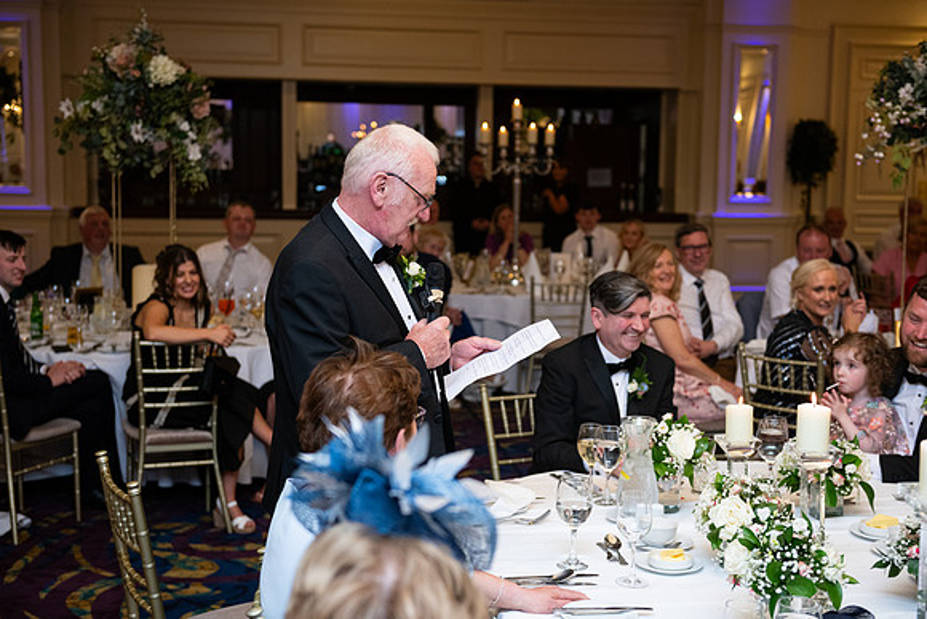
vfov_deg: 26.0
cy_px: 310
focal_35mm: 52
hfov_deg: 38.2
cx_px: 464
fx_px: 1339
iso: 800
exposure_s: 1/160
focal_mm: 52
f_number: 3.5
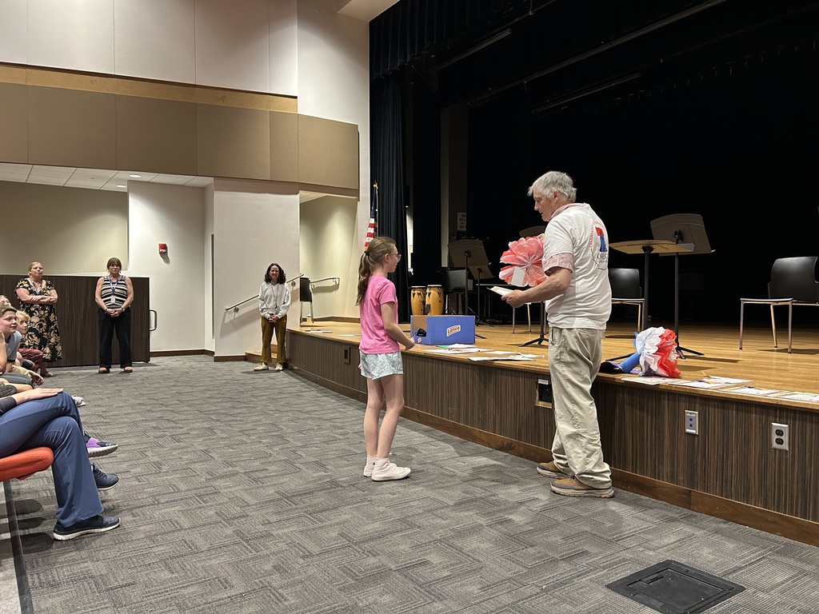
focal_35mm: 26
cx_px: 410
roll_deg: +0.5
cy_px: 307
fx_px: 615
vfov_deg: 53.1
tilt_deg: -3.3
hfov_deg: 67.3
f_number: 1.5
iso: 250
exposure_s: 1/50
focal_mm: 5.7
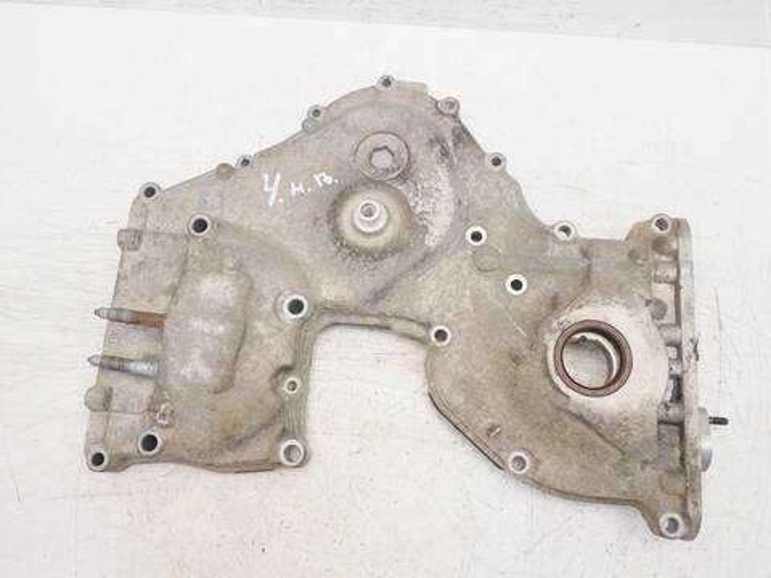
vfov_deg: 49.7
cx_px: 386
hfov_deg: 63.4
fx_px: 624
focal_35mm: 28
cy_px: 289
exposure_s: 1/80
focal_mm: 14
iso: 200
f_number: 3.7
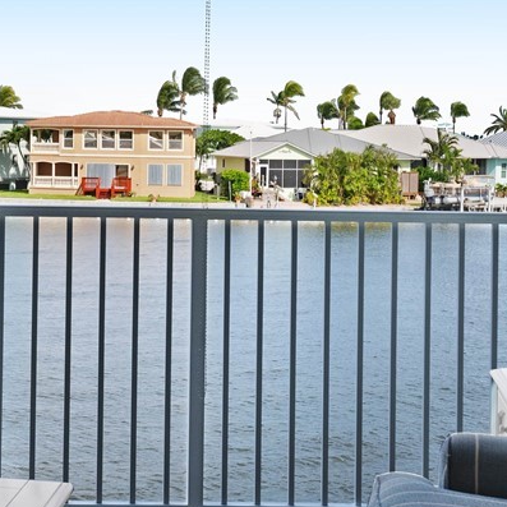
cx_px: 53
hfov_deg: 21.4
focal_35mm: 79
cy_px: 169
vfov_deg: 21.8
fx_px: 1309
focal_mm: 34
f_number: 8
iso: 2000
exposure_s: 1/2500
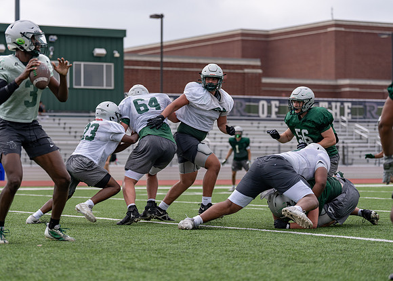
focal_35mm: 115
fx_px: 1282
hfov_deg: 17.4
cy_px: 148
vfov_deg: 12.5
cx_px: 168
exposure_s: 1/2500
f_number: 2.8
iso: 125
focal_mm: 102
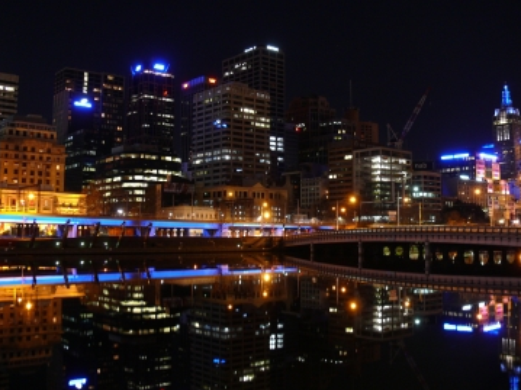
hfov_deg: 47.9
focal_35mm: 39
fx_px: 587
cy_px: 177
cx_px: 257
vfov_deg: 36.8
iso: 100
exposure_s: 2
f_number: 2.8
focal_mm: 7.4
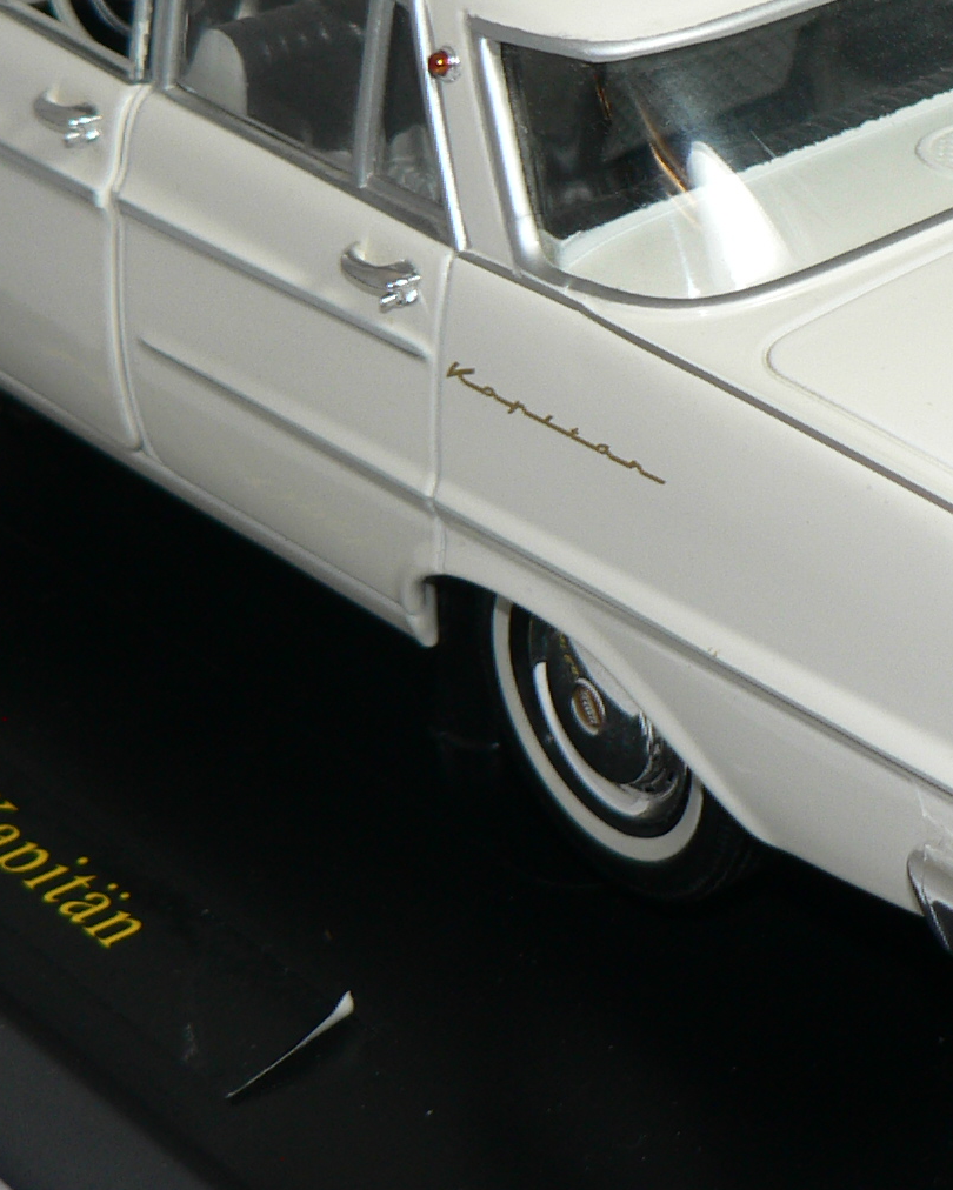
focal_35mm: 121
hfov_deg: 12.7
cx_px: 829
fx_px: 4265
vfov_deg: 15.8
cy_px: 298
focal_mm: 8.2
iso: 80
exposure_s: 1/60
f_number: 2.8
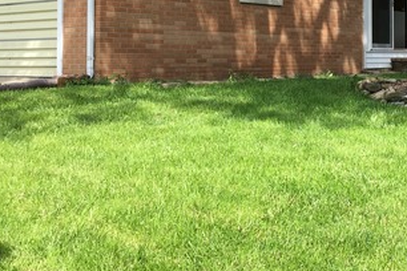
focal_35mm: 63
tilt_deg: +2.4
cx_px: 344
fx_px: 712
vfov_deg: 21.2
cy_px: 40
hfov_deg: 30.8
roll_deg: -0.4
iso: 25
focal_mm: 4.15
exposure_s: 1/635
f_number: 2.2
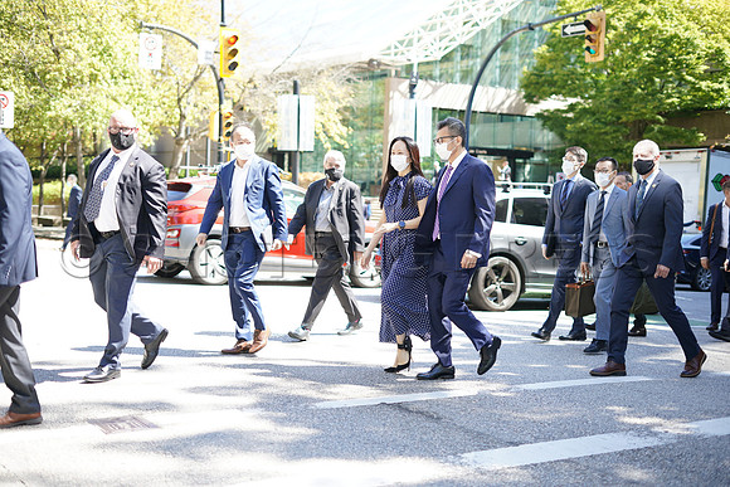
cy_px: 244
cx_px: 365
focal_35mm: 50
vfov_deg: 27.0
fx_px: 1014
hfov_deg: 39.6
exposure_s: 1/500
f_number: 2.2
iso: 200
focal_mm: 50
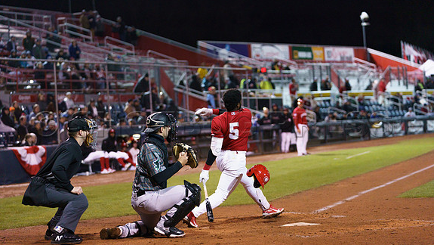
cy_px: 117
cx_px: 216
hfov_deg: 18.9
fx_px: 1301
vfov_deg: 10.7
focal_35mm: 113
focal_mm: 107
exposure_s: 1/1000
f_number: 2.8
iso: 2000
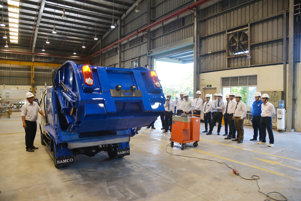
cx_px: 150
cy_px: 100
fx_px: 201
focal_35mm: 24
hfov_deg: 73.7
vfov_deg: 53.1
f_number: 4
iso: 250
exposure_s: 1/60
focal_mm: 24
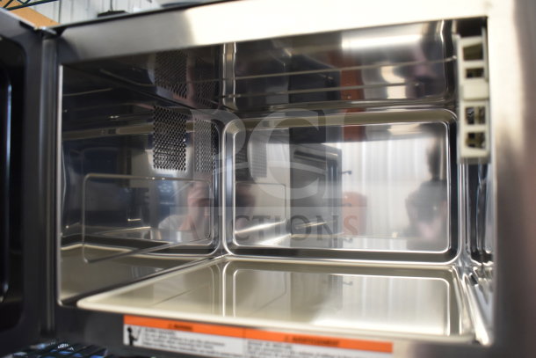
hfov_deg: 57.2
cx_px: 268
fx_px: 491
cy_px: 179
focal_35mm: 33
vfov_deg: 40.0
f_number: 3.8
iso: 720
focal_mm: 22
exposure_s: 1/30
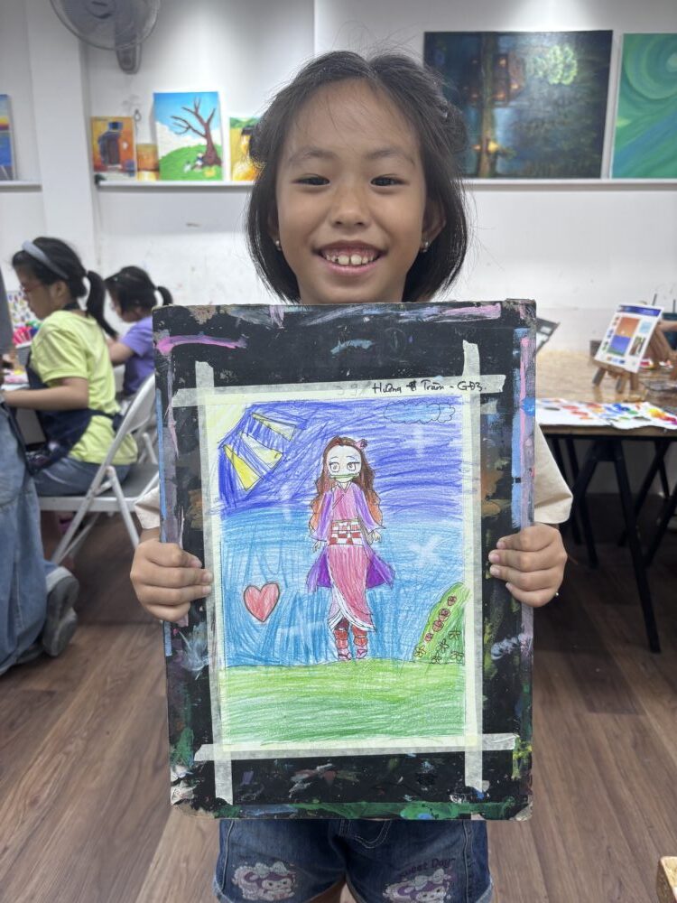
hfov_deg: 53.1
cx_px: 338
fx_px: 678
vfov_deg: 67.3
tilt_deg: -14.5
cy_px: 452
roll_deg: -1.2
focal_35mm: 26
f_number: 1.6
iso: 50
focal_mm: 5.96
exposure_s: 1/100
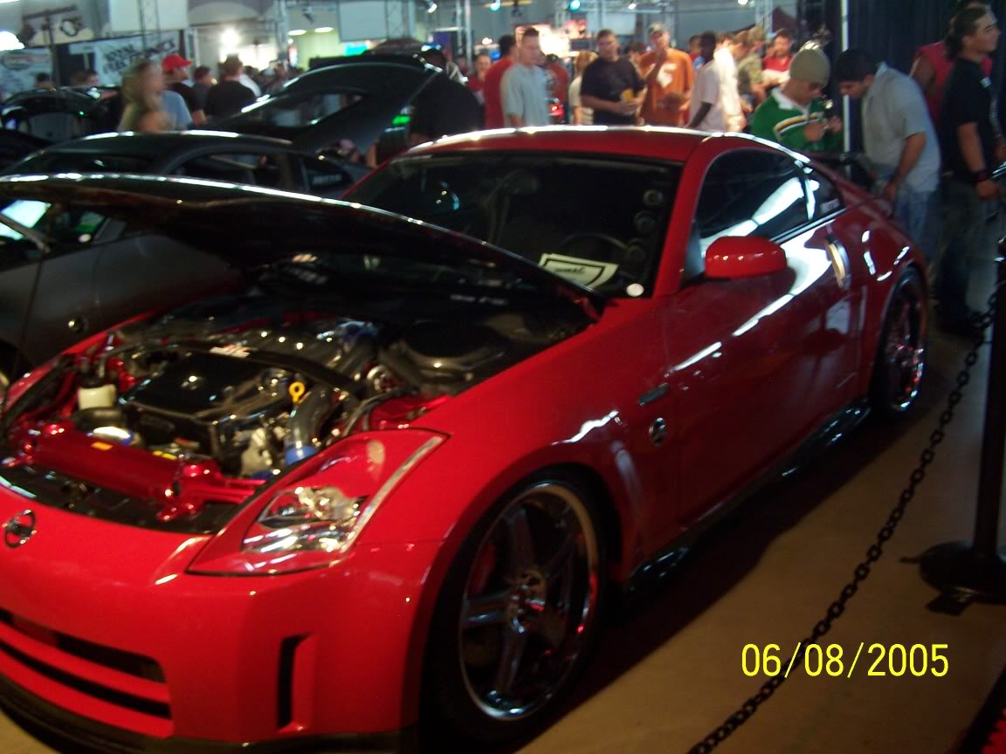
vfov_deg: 37.7
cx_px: 503
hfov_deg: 49.0
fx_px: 1104
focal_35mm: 38
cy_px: 377
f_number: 2.8
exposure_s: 1/8
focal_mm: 6.3
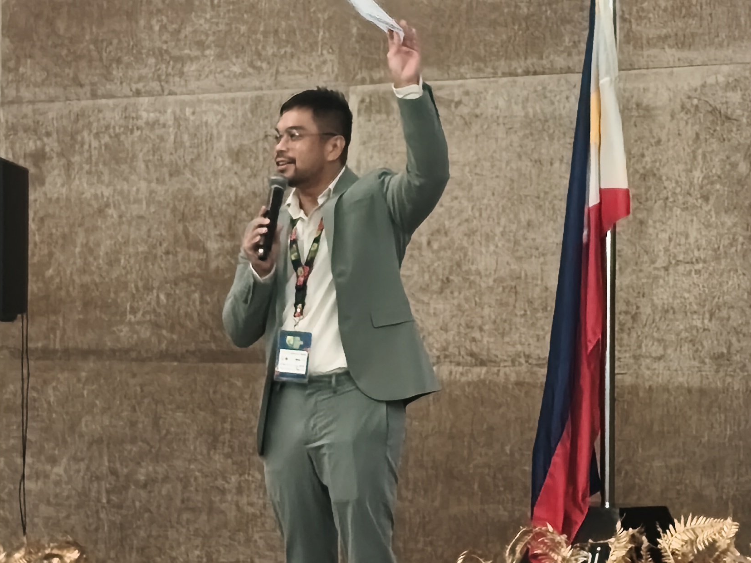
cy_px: 273
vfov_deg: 10.7
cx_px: 491
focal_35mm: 138
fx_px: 2994
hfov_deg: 14.3
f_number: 1.7
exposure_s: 1/60
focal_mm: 6.06
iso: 1000
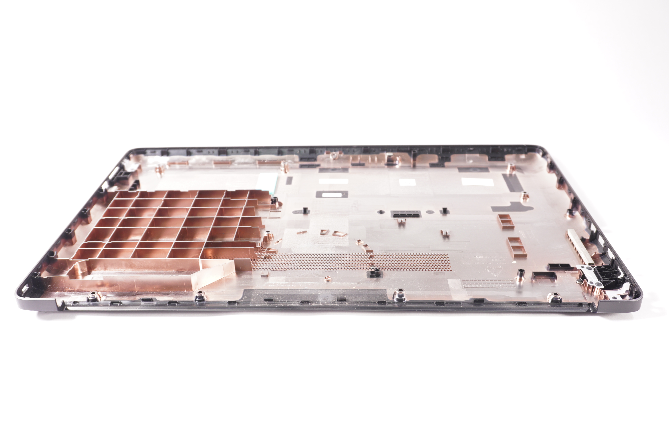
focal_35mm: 34
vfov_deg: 38.3
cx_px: 334
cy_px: 222
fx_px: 641
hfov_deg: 55.1
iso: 200
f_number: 5.6
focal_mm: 23
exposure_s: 1/25
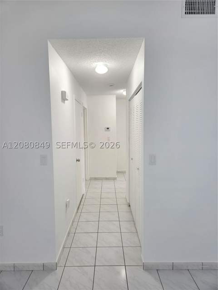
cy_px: 145
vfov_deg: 73.9
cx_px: 109
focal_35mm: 23
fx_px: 193
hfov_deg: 58.9
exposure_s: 1/120
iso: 250
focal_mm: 5.4
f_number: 1.8
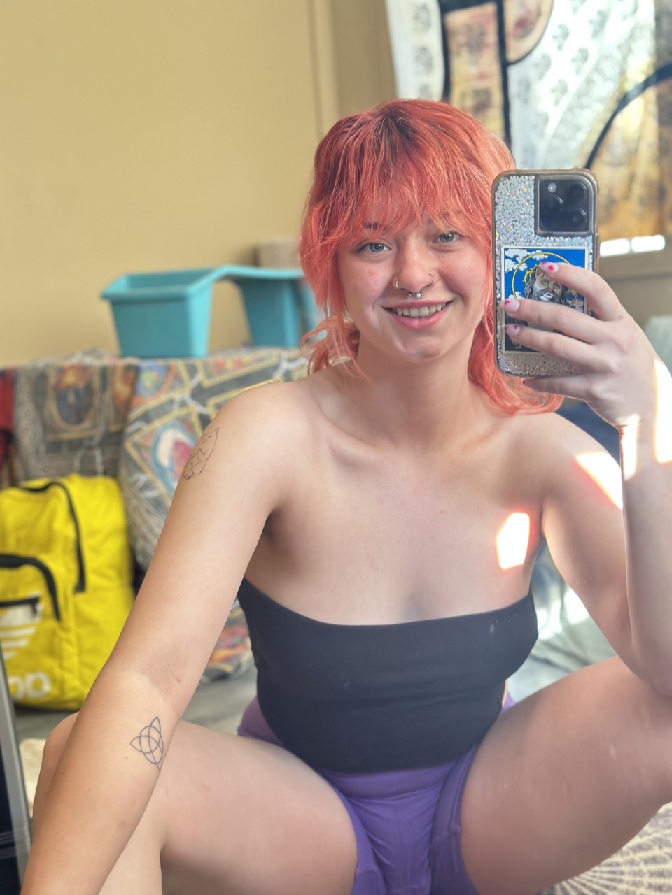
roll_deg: +8.1
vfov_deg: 39.7
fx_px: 1242
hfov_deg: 30.3
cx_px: 336
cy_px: 448
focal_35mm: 48
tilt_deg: -13.3
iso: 400
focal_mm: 6.86
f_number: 1.78
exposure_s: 1/48
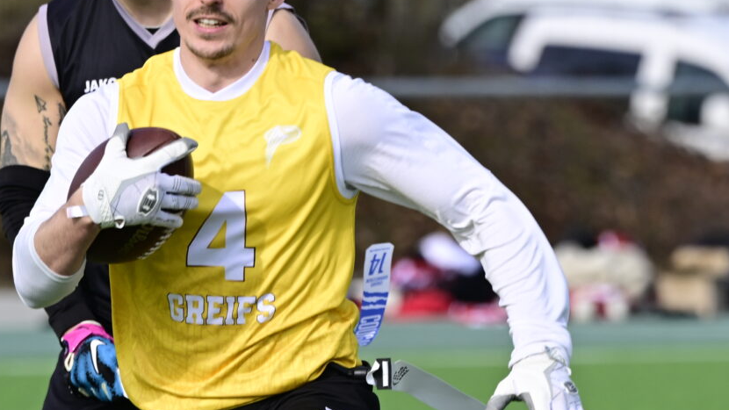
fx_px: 12179
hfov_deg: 3.4
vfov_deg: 1.9
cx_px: 395
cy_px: 427
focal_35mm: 630
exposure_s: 1/2000
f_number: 4
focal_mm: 195
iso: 280
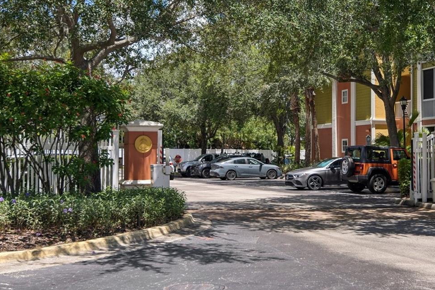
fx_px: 700
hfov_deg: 34.1
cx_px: 300
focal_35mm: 58
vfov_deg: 23.4
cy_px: 138
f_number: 8
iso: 400
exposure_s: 1/800
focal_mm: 35
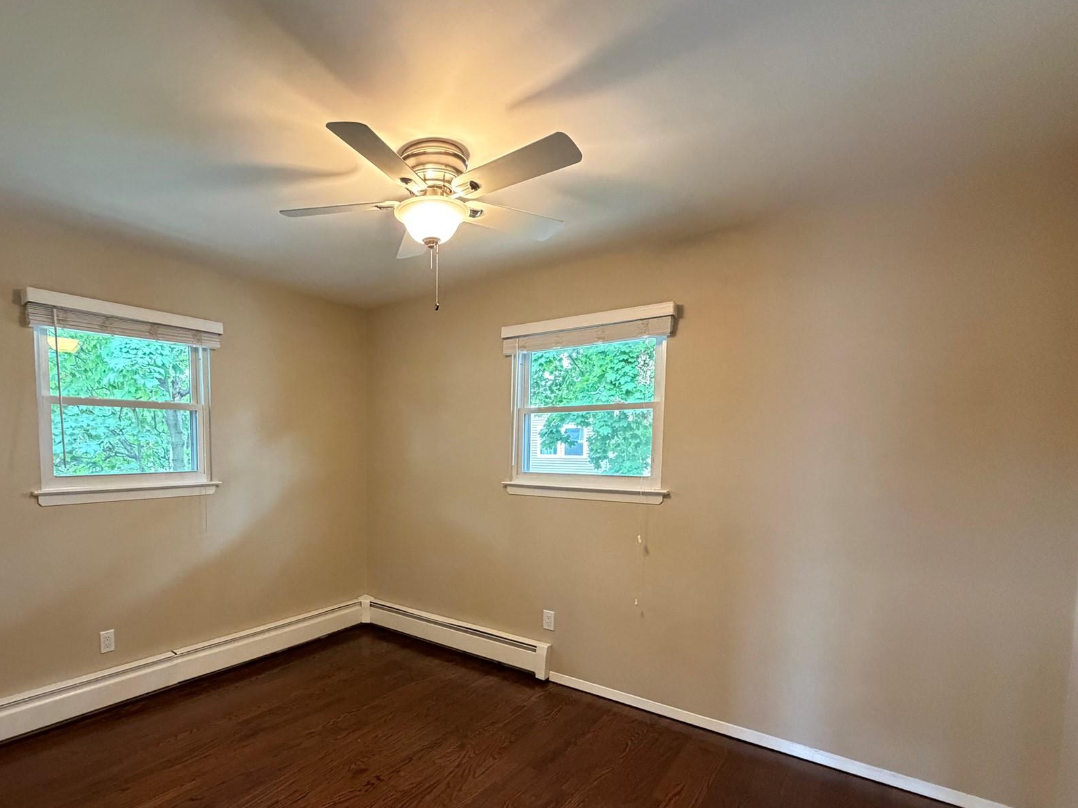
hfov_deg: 86.2
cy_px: 490
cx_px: 413
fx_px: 561
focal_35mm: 18
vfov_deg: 70.8
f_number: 2.2
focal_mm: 2.22
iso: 800
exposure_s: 1/60
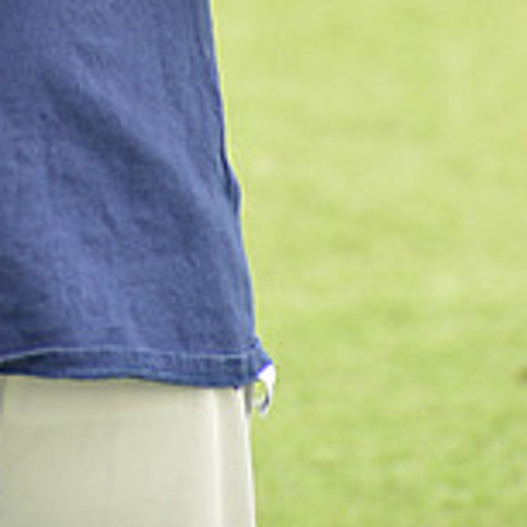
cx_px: -43
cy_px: -351
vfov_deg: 2.7
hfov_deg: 2.7
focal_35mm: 644
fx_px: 11092
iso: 250
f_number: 8
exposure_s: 1/200
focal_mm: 200
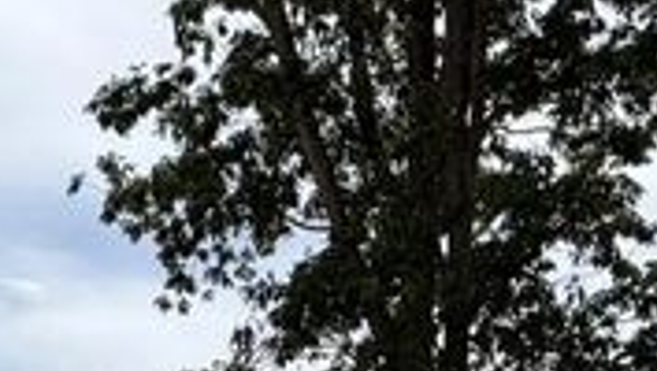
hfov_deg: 24.2
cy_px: 1046
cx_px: 297
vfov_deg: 10.5
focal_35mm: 88
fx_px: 1535
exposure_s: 1/1431
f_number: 2.2
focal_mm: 2.22
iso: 20
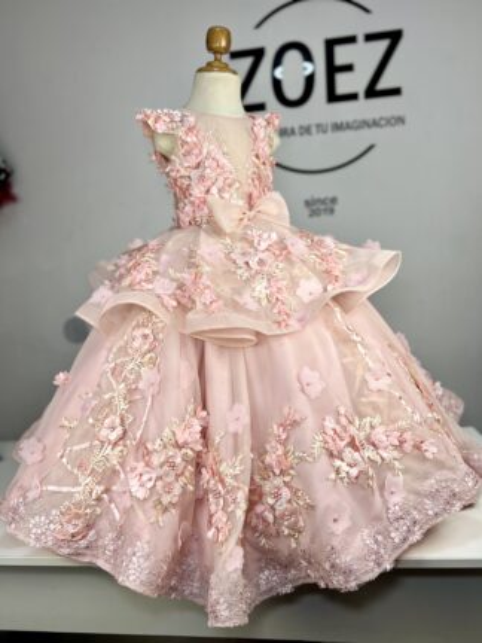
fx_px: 483
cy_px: 322
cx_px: 241
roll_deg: +4.3
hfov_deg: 53.1
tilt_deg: -5.5
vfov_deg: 67.3
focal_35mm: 26
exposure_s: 1/122
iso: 32
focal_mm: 5.7
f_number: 1.5
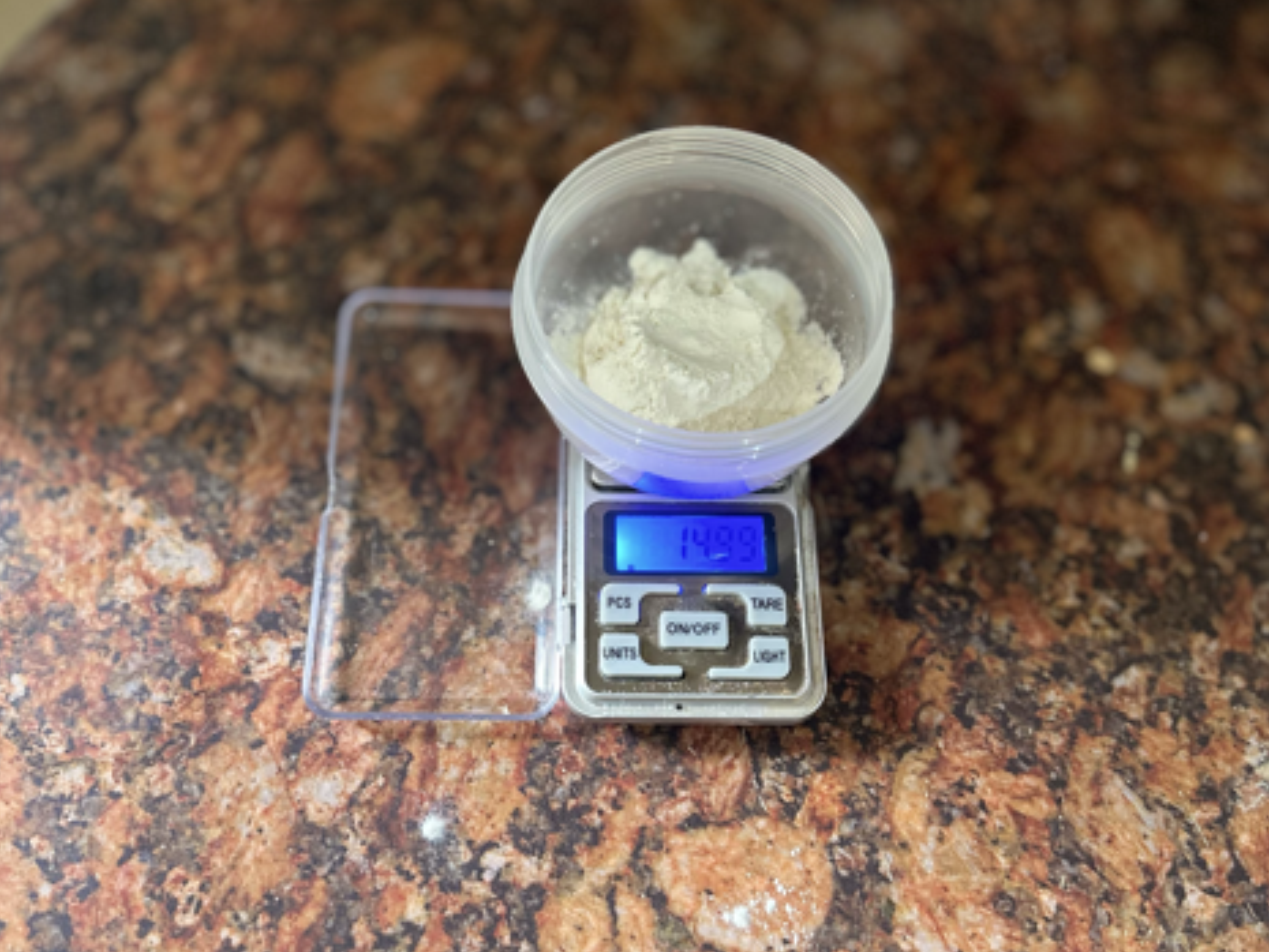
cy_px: 483
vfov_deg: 43.0
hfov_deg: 55.3
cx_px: 617
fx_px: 1210
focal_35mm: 33
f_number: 1.78
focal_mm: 6.86
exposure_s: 1/60
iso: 500
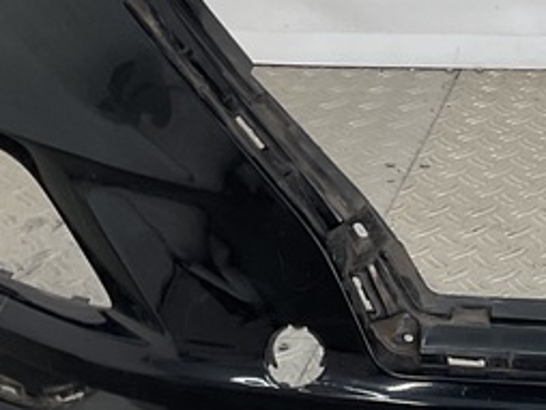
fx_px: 1816
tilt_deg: -25.9
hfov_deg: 15.3
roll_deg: -3.5
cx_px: 911
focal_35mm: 115
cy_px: 127
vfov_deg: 12.9
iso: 16
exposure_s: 1/120
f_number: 1.8
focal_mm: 3
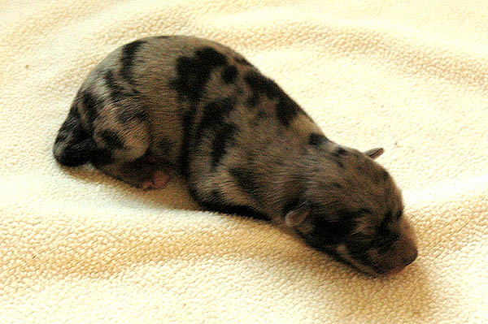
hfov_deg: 31.9
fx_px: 853
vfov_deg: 21.5
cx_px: 244
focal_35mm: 63
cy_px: 162
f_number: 5.6
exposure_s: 1/125
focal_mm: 42
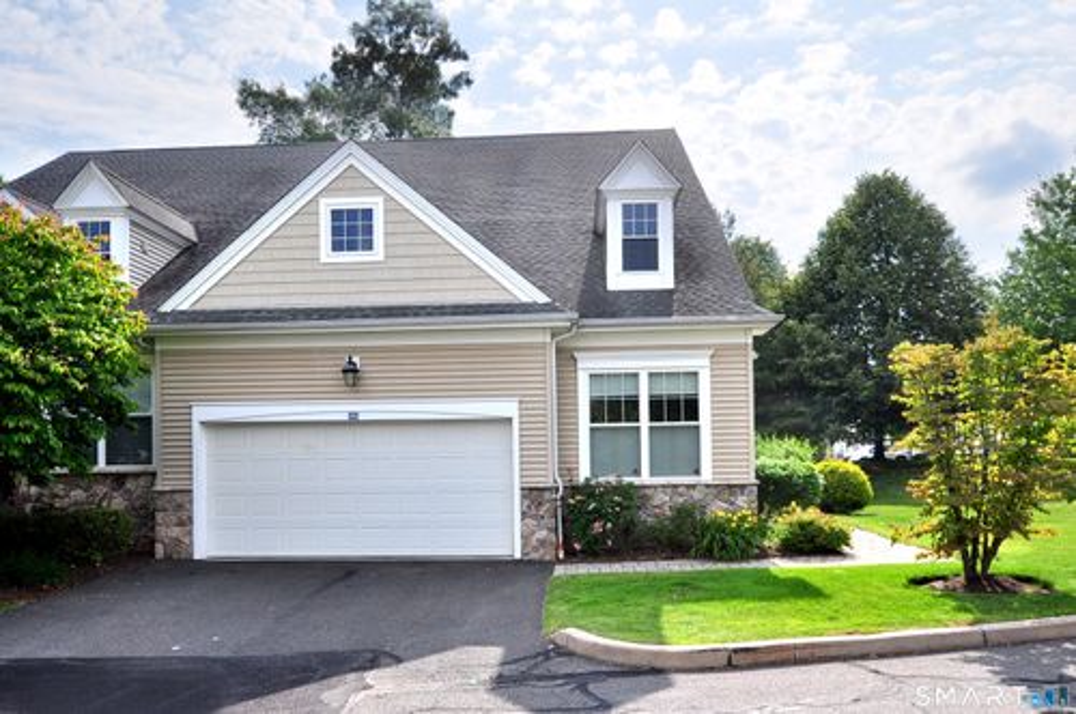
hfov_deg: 77.4
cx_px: 538
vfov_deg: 56.0
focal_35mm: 22
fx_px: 672
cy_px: 357
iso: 200
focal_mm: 15
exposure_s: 1/640
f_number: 6.3
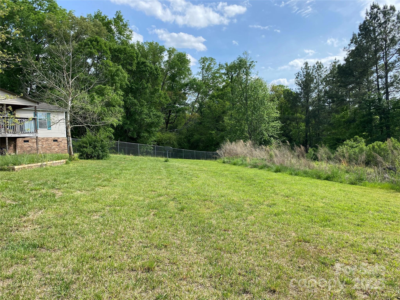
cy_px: 150
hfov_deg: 67.3
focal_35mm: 26
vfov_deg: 53.1
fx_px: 300
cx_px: 200
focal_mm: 4.25
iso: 32
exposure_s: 1/1504
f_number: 1.8
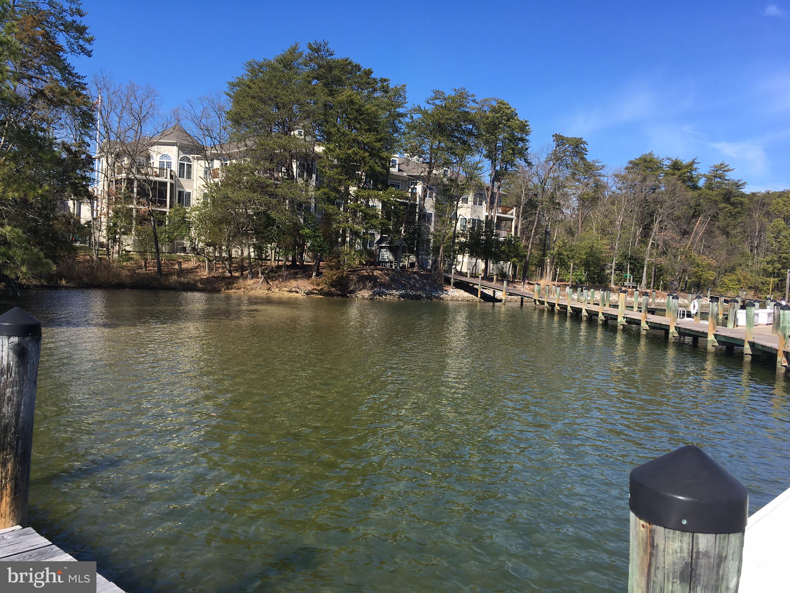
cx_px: 395
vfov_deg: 48.2
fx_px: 662
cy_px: 296
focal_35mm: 29
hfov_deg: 61.7
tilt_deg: -2.1
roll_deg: -2.3
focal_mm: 4.15
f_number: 2.2
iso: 25
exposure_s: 1/1099
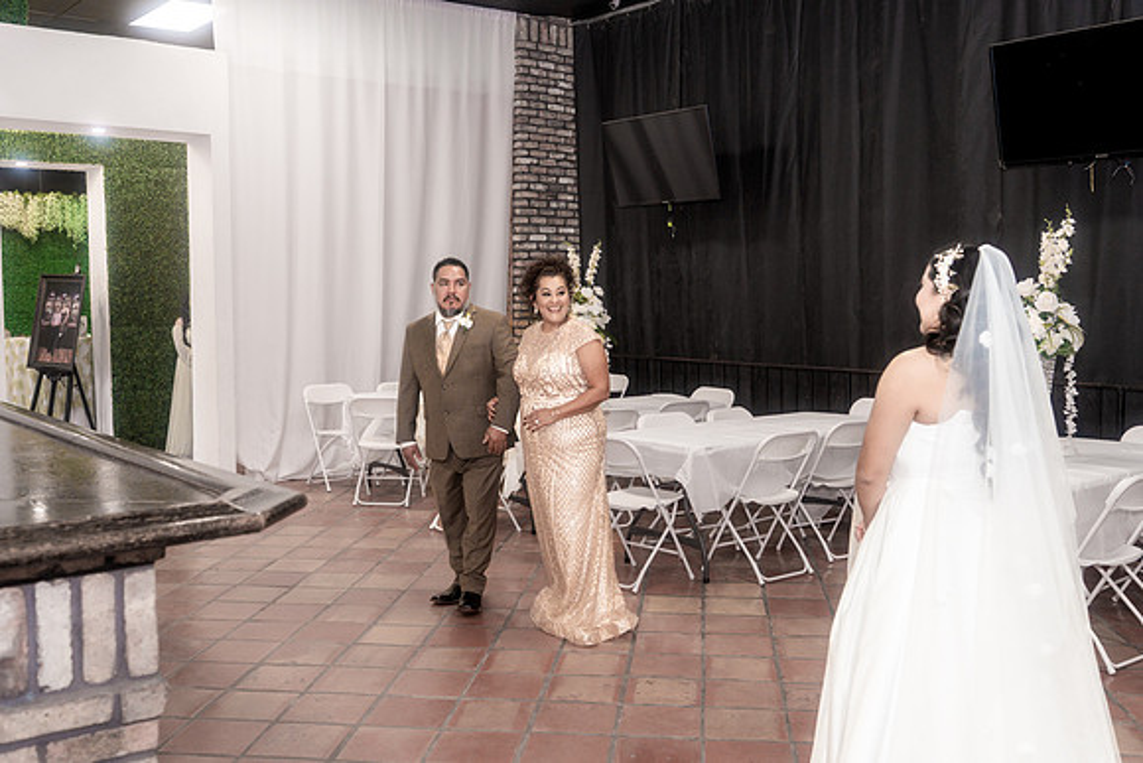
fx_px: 1111
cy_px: 382
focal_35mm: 35
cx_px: 572
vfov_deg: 37.9
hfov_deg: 54.4
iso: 2000
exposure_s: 1/250
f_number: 4
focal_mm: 35
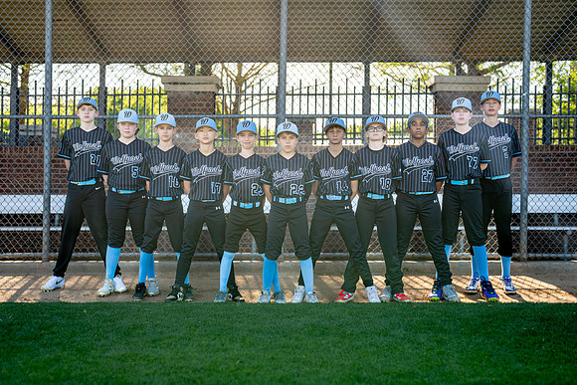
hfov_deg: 37.5
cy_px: 199
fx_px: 850
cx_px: 283
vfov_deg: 25.5
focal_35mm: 53
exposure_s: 1/800
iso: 125
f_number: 2.5
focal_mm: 50
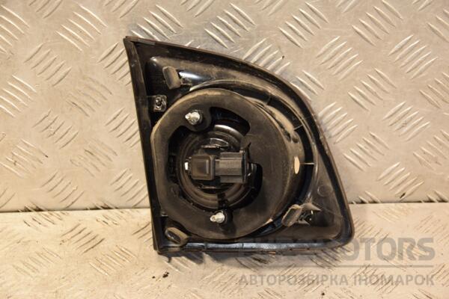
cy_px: 150
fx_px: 1160
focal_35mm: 93
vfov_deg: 14.7
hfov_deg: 21.9
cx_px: 224
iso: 800
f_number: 5.3
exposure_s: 1/80
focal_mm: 62
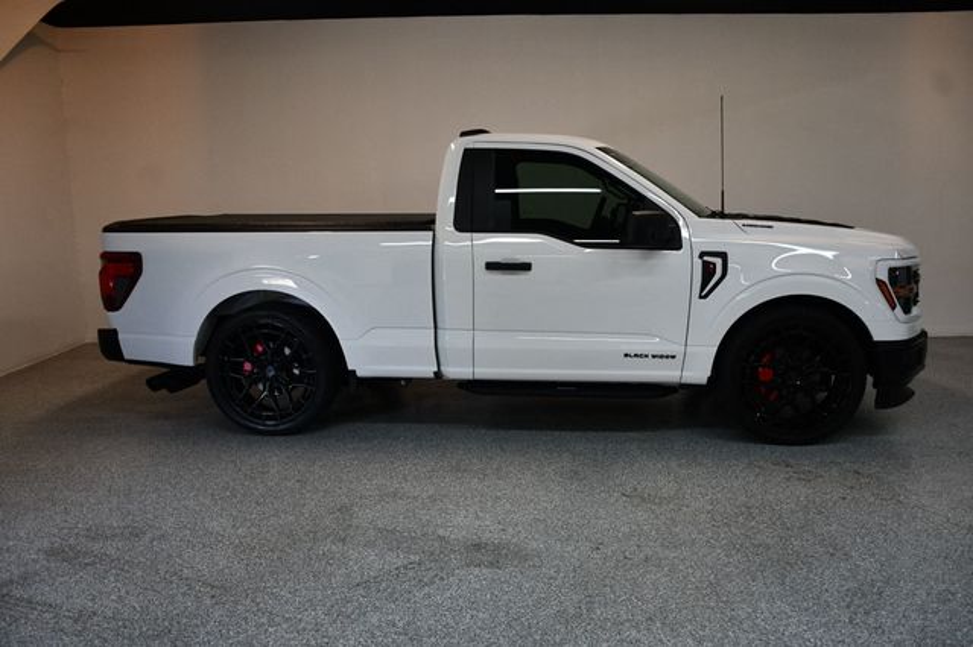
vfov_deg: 43.6
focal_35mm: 30
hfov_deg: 62.0
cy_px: 324
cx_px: 486
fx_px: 810
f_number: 3.5
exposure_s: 1/250
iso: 800
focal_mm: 20
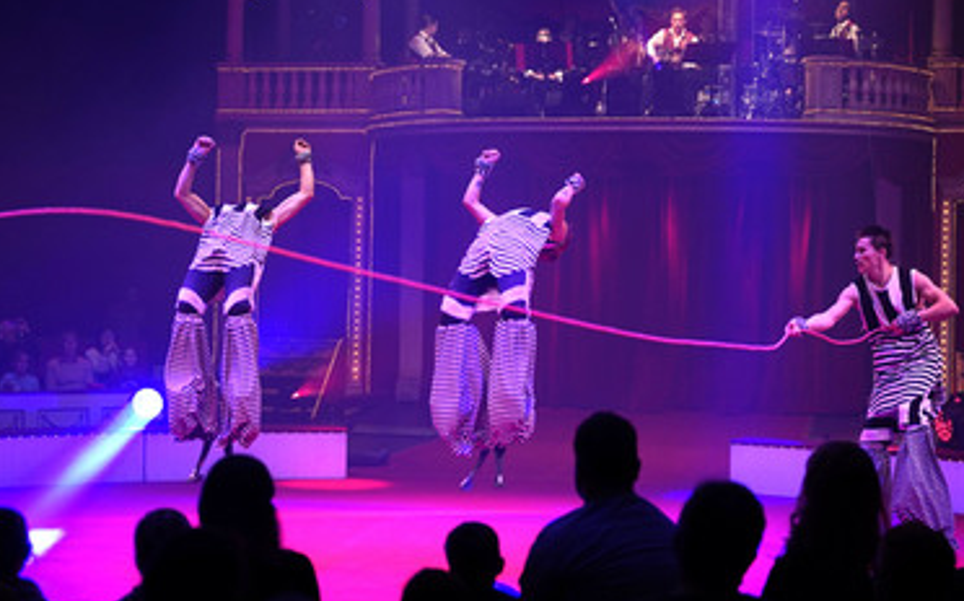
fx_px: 1654
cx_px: 419
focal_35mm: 63
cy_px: 233
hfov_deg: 32.4
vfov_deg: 20.6
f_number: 2.8
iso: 1000
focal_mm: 51
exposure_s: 1/500
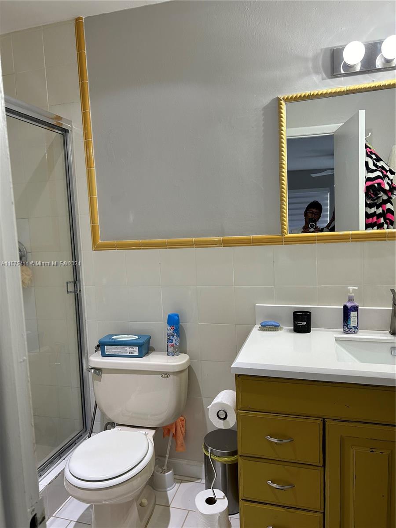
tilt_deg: -7.1
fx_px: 397
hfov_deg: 53.1
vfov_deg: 67.3
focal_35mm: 26
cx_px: 198
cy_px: 264
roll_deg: +2.2
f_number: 1.5
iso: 100
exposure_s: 1/120
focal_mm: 5.7
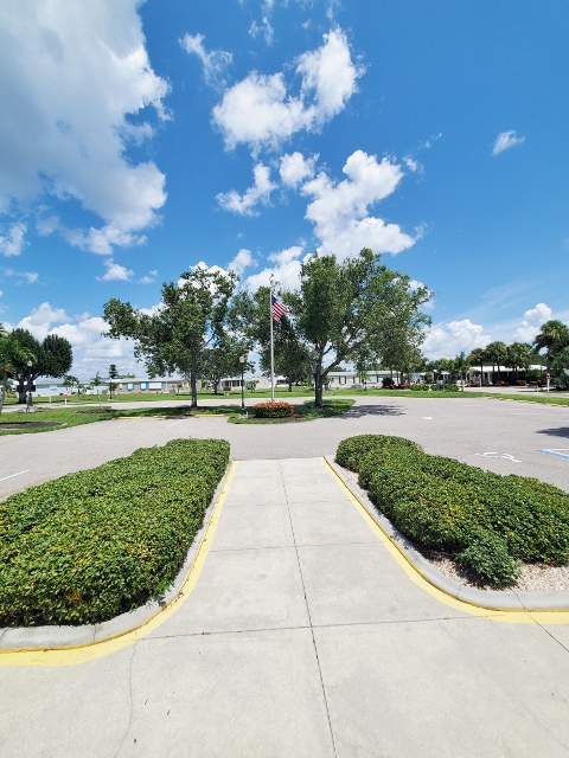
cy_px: 379
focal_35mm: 13
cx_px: 284
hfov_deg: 89.9
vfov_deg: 106.2
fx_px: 285
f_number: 2.2
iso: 50
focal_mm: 1.8
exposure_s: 1/1930
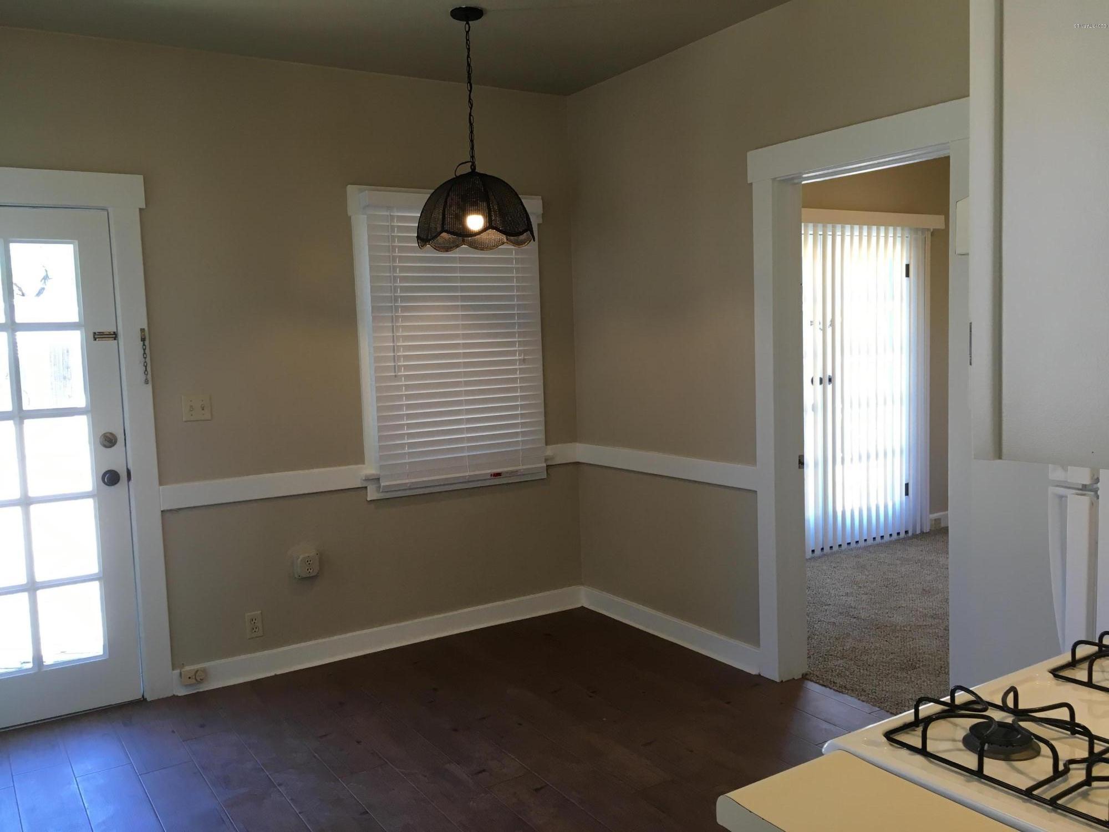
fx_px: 929
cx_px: 554
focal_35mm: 29
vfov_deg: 48.2
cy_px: 416
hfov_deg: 61.7
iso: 25
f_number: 2.2
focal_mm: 4.15
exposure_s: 1/30
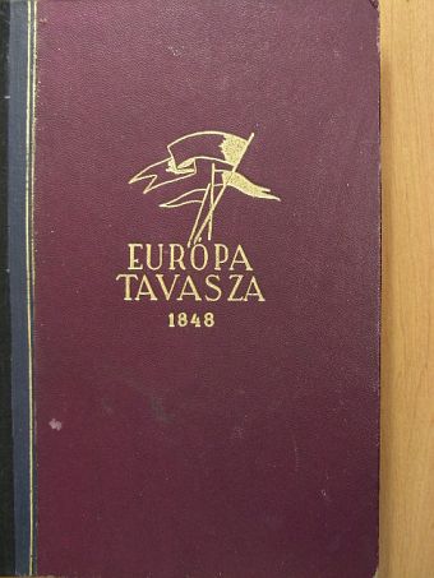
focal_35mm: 58
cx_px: 217
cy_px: 289
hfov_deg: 25.2
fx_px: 969
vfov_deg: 33.2
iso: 100
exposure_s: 1/12.1
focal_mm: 9.7
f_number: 3.5
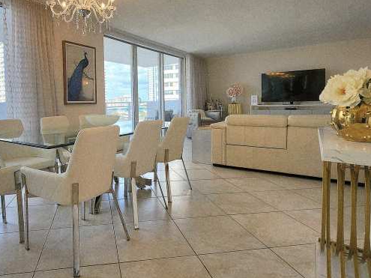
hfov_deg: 76.7
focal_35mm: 21
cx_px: 127
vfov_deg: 63.0
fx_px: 225
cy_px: 115
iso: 50
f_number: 2.2
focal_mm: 2.2
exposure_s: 1/256
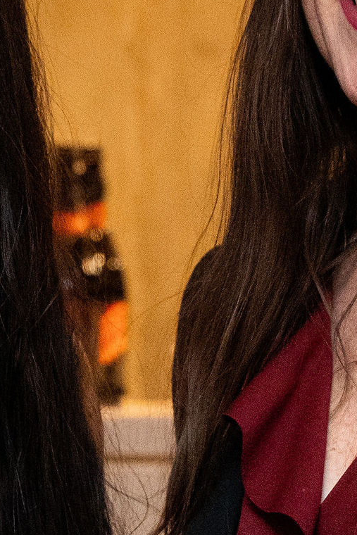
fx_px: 4505
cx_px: 131
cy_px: 525
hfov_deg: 4.5
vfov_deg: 6.8
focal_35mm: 303
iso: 10000
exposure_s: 1/250
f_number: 6.3
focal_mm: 75
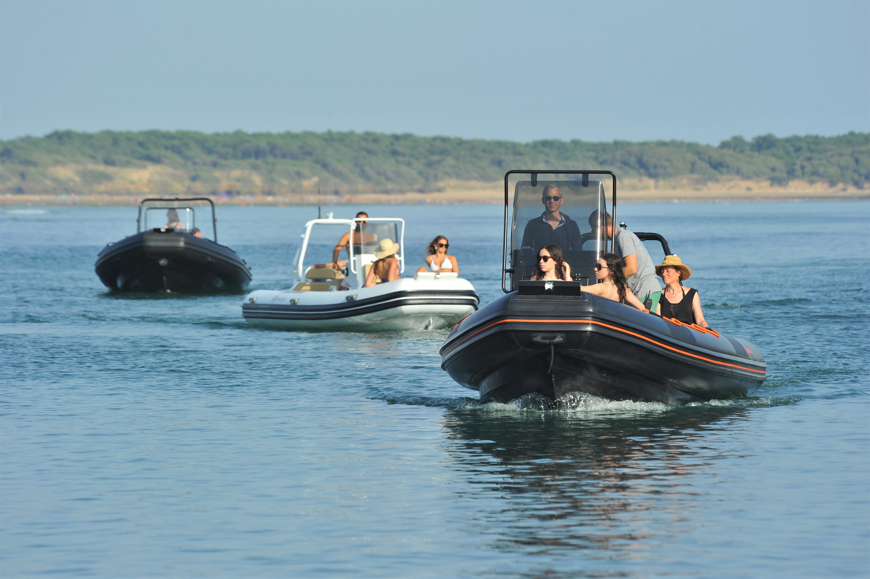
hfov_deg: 8.6
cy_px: 290
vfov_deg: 5.7
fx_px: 5796
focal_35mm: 240
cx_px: 435
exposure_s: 1/1000
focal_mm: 240
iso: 360
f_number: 8
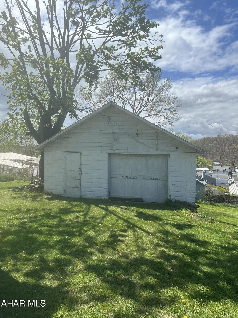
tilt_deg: -1.4
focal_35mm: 24
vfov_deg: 71.6
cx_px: 119
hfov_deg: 56.8
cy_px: 159
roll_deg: -2.3
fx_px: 220
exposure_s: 1/5525
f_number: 1.78
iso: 80
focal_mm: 6.86
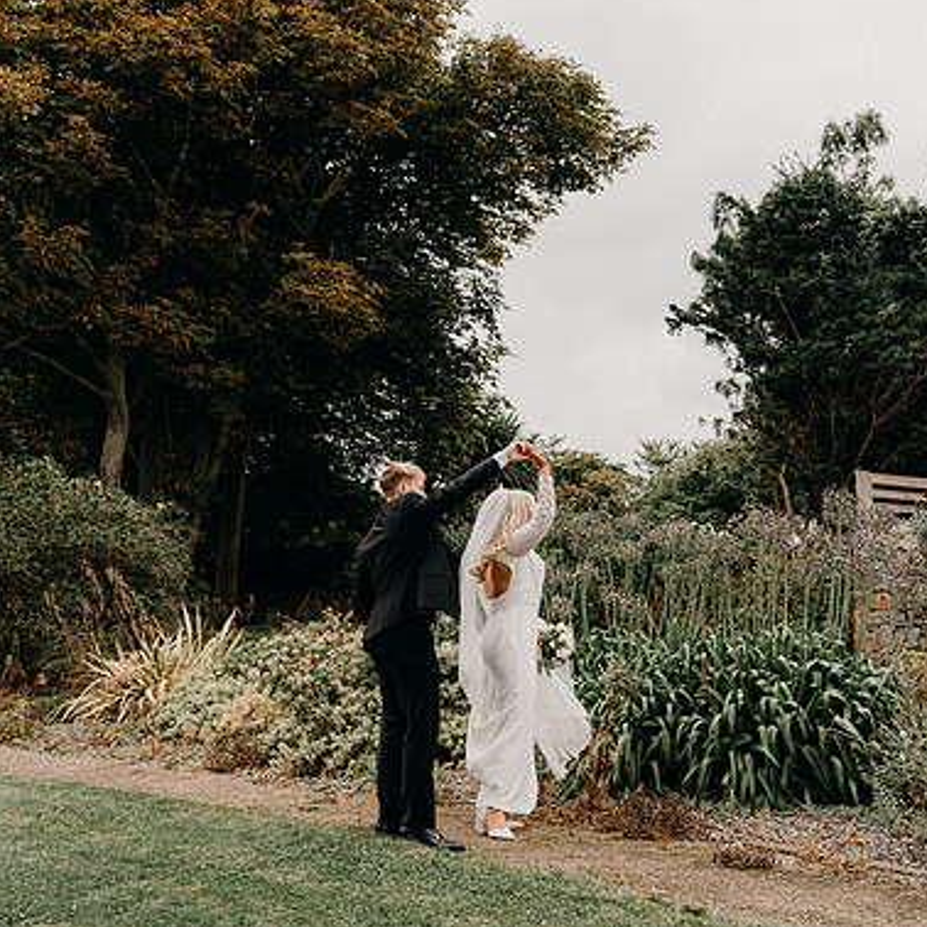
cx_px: 510
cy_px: 457
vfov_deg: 39.2
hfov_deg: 39.1
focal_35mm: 43
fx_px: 1303
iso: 125
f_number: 3.5
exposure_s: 1/250
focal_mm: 33
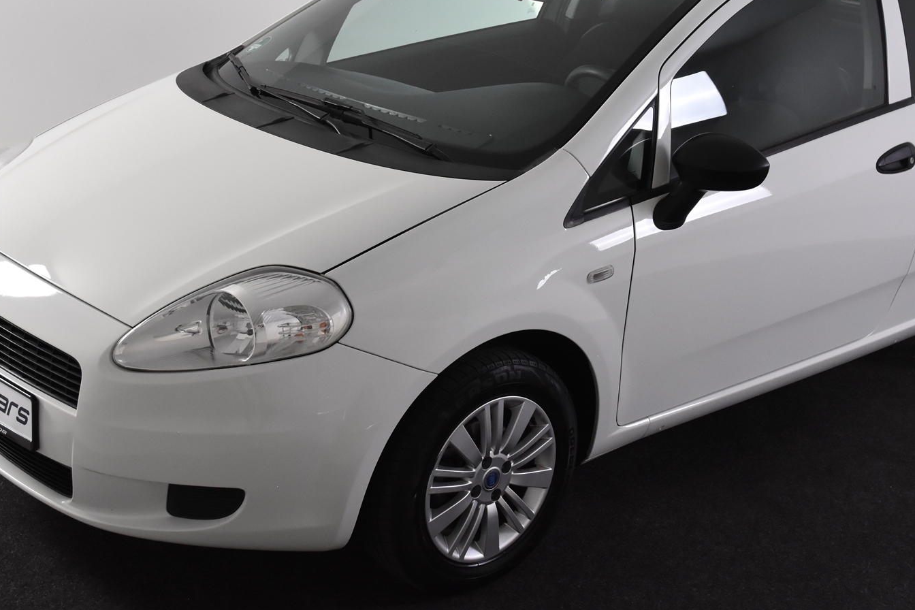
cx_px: 492
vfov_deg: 22.5
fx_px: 1525
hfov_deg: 33.4
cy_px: 208
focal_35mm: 60
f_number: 5.6
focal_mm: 28
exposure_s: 1/125
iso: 1600
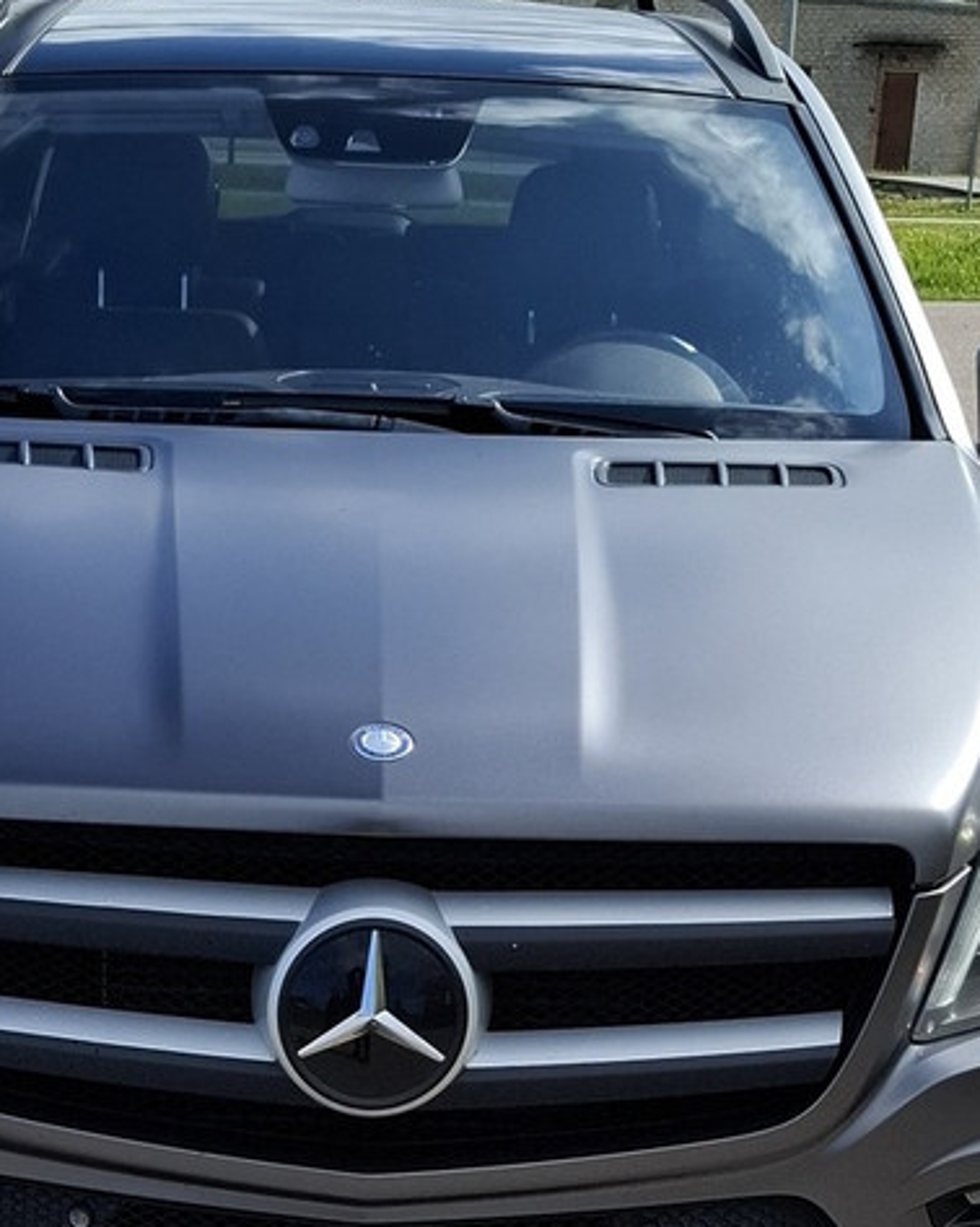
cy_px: 1235
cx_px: 309
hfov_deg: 20.1
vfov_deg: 24.0
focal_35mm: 76
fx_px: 2757
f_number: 1.8
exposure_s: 1/1541
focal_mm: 5.54
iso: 50
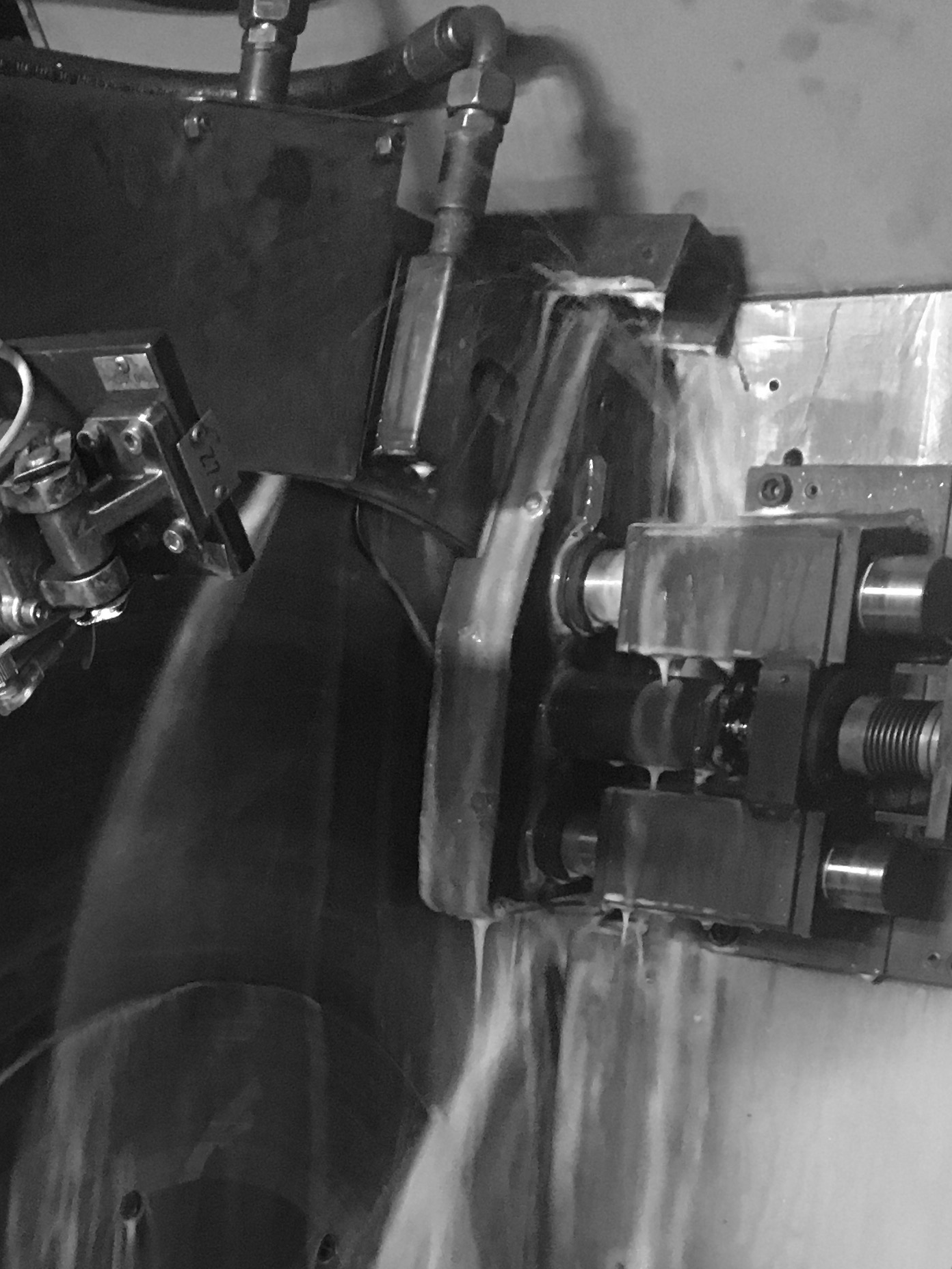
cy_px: 1329
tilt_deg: -23.2
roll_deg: +0.9
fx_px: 2310
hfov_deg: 22.3
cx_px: -39
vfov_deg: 28.4
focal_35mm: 63
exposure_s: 1/17
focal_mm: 4.15
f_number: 2.2
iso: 400
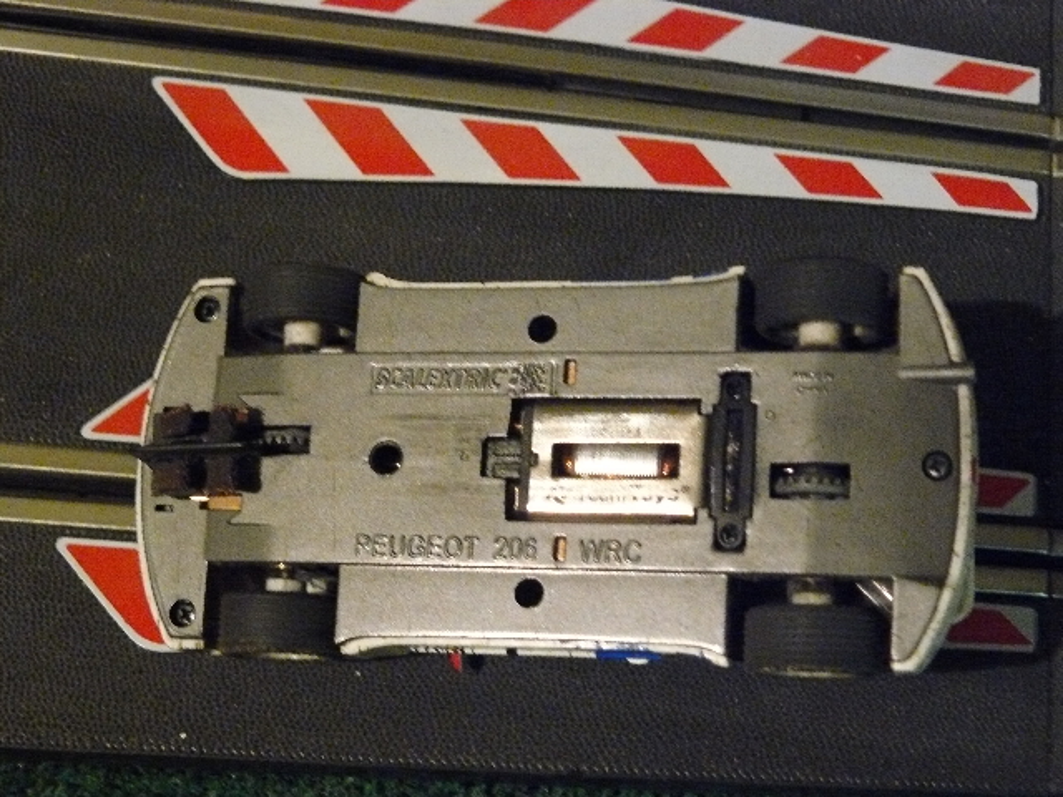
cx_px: 532
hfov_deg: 29.4
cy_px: 398
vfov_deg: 22.3
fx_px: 2027
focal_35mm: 66
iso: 800
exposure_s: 1/13
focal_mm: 11
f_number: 3.2
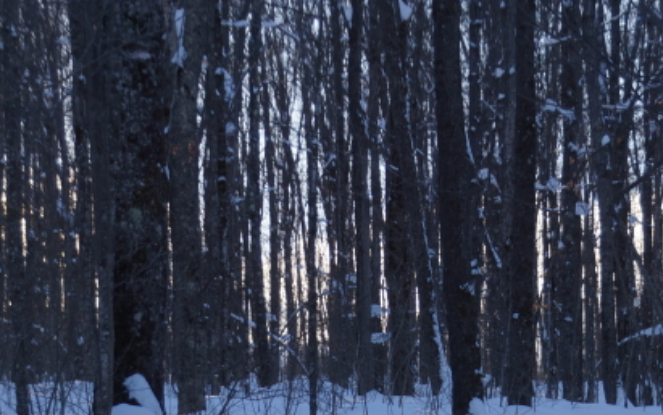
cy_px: 470
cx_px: 465
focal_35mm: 130
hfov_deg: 16.0
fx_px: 2354
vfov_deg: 9.9
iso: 100
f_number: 4.5
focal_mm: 35
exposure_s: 1/80
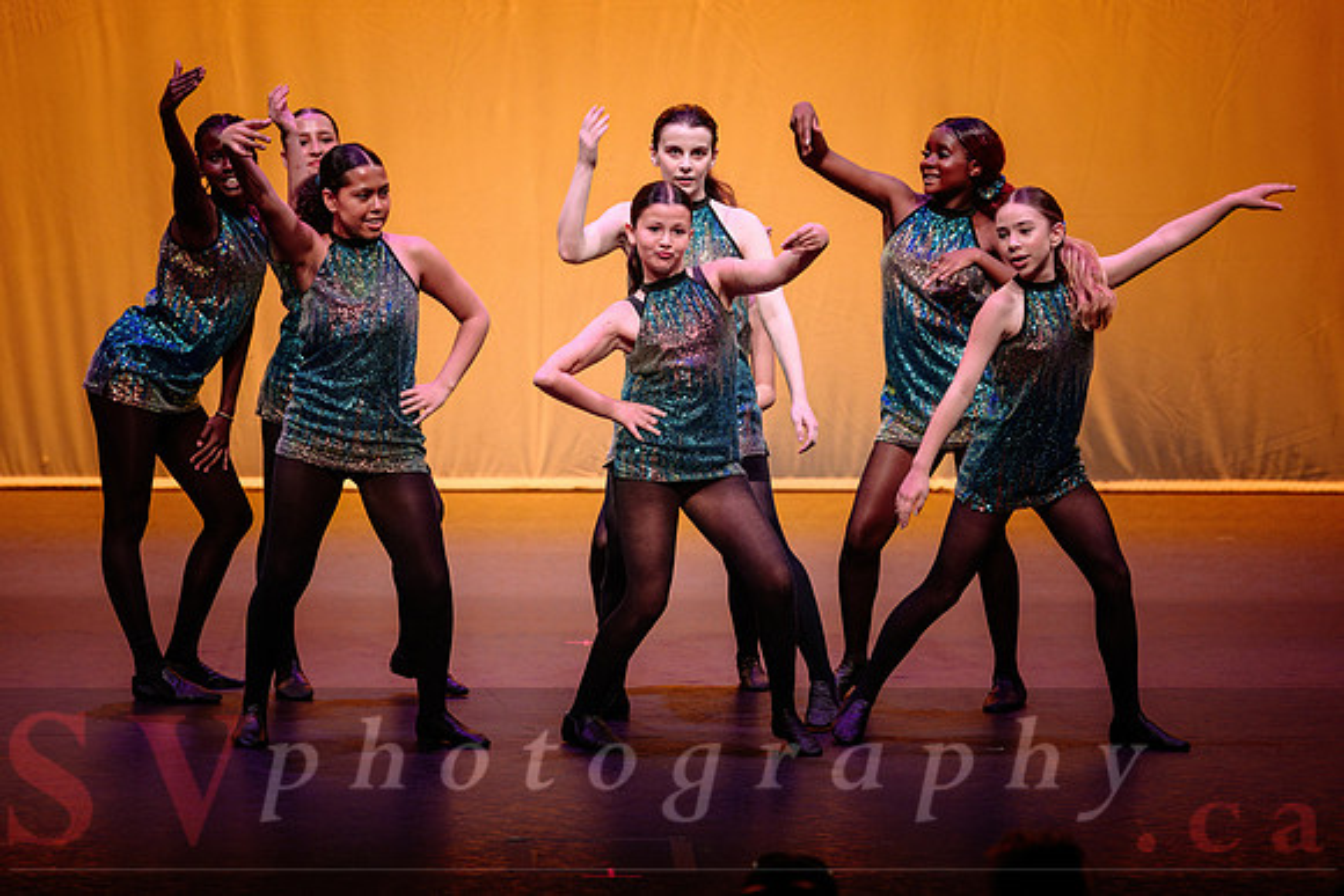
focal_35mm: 164
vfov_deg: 8.4
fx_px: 6120
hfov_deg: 12.5
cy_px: 374
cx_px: 627
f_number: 3.2
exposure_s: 1/400
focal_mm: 140
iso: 1600
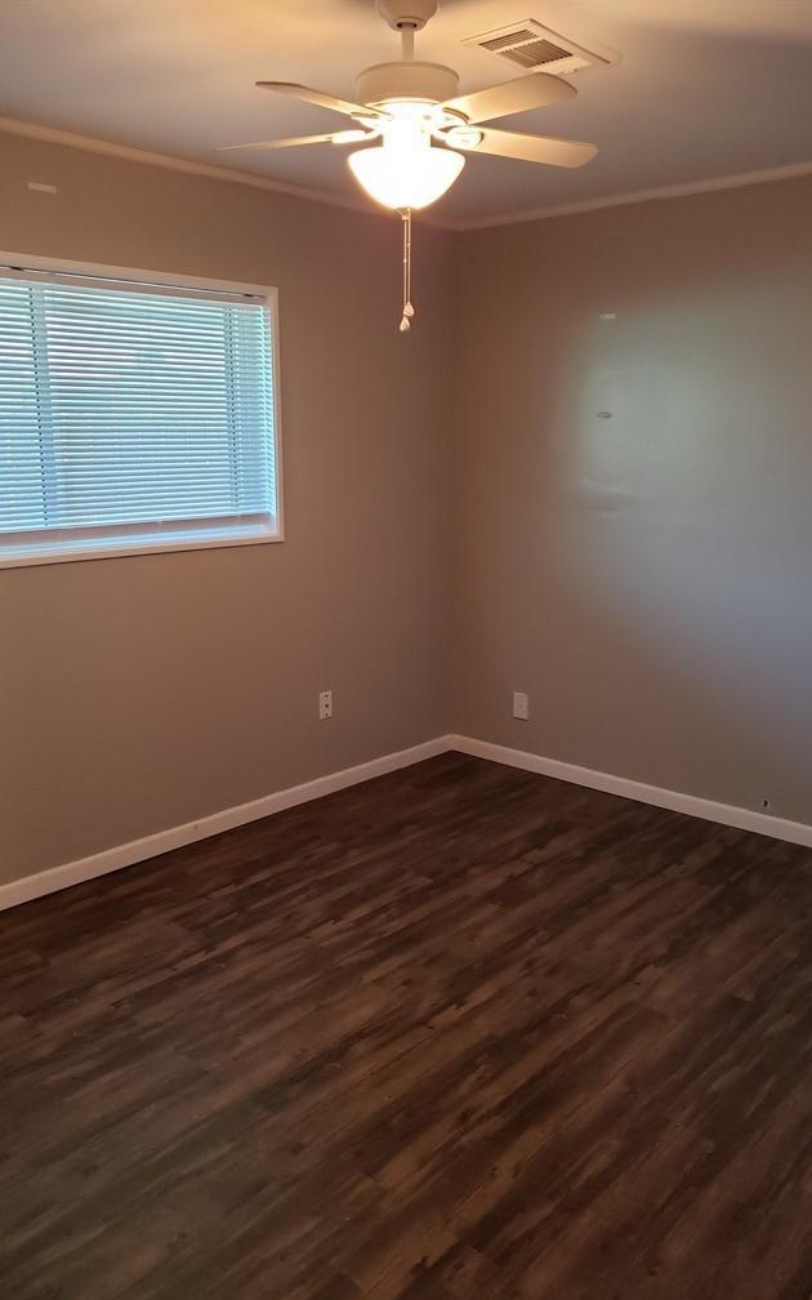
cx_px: 371
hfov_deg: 44.5
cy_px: 658
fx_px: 991
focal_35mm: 28
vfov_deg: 66.5
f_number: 1.5
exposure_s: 1/60
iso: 320
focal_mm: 4.3
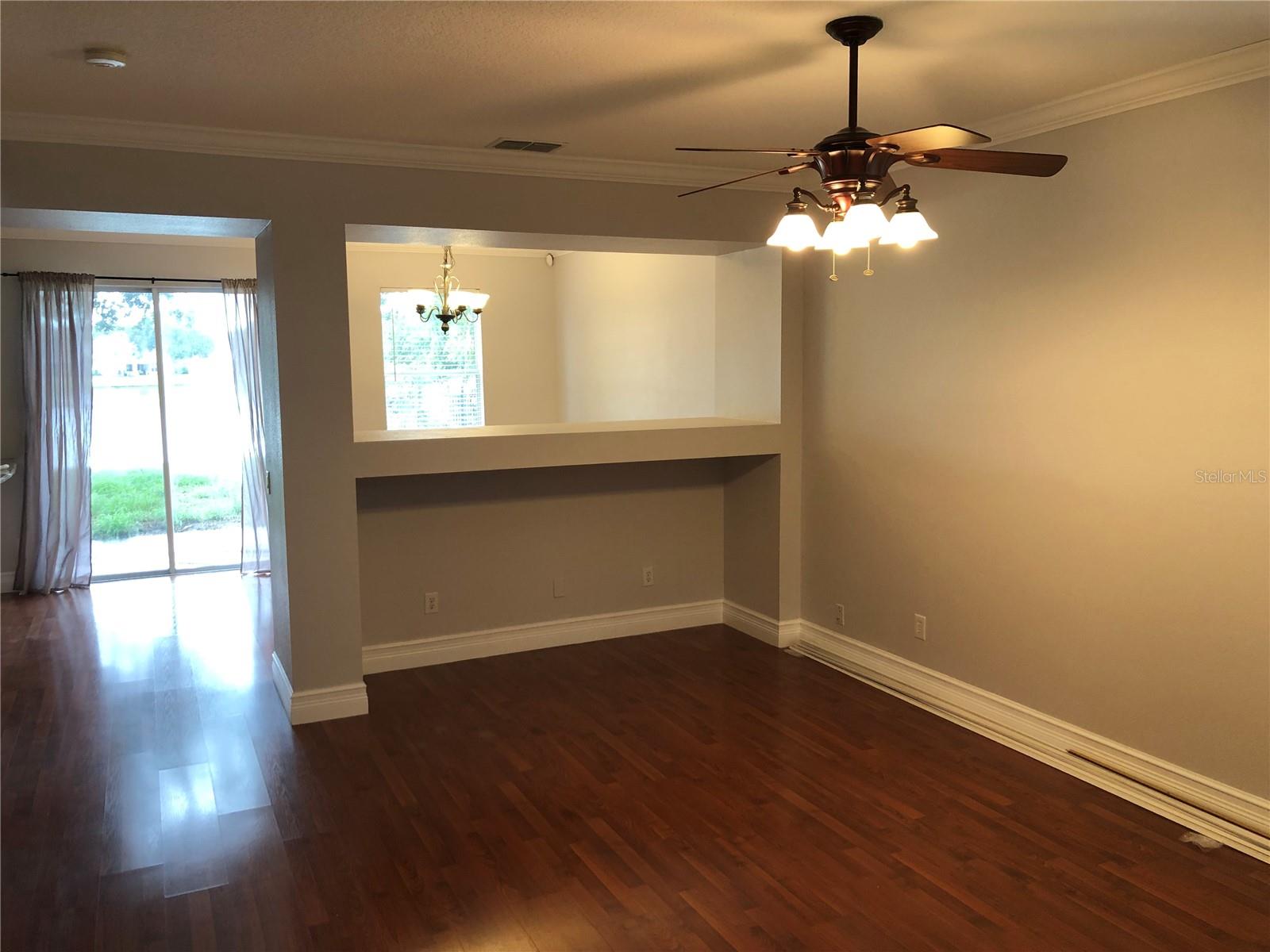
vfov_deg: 49.7
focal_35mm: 28
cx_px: 635
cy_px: 476
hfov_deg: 63.4
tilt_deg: -7.0
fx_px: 1027
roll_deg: +1.1
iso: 40
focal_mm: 3.99
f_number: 1.8
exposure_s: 1/20
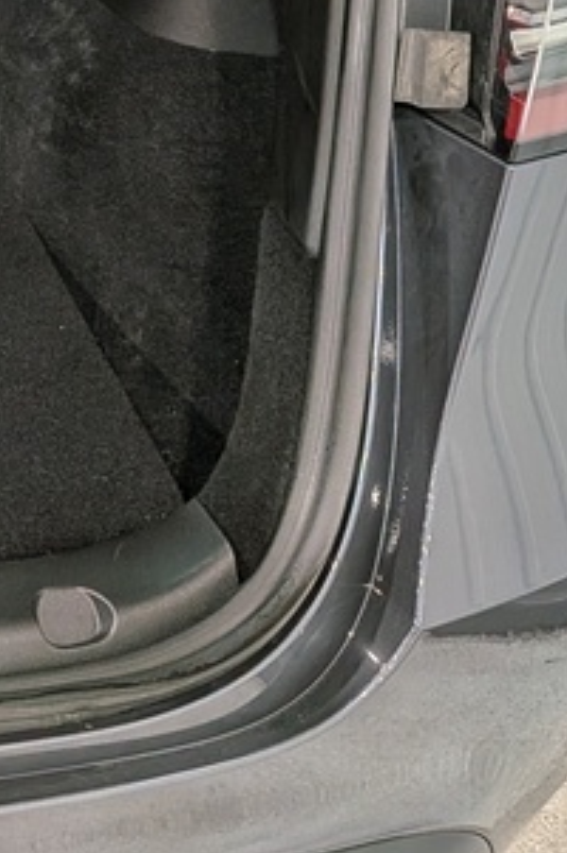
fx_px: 2013
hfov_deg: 13.7
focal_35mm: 85
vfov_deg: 23.0
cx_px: -550
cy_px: -3
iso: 172
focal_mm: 4.53
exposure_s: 1/120
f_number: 1.7
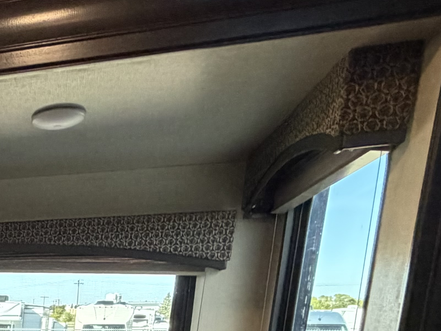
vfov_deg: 24.6
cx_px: -183
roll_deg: +0.7
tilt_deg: -12.1
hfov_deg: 28.4
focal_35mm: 50
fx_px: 637
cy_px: 451
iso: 320
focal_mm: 2.22
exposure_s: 1/60
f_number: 2.2
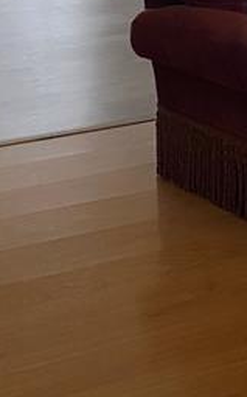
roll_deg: +0.7
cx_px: 284
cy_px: -98
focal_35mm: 83
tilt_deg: -8.0
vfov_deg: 22.6
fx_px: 895
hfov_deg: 15.2
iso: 400
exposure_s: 1/36
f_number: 1.8
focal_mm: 4.25
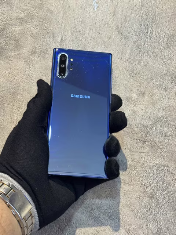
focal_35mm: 48
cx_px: 88
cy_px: 118
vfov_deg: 39.7
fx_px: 325
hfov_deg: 30.3
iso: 100
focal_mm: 6.76
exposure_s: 1/50
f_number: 1.78
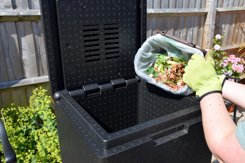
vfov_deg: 40.0
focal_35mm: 33
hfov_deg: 57.2
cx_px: 122
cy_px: 82
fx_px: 225
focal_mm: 22
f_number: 8
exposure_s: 1/250
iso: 200
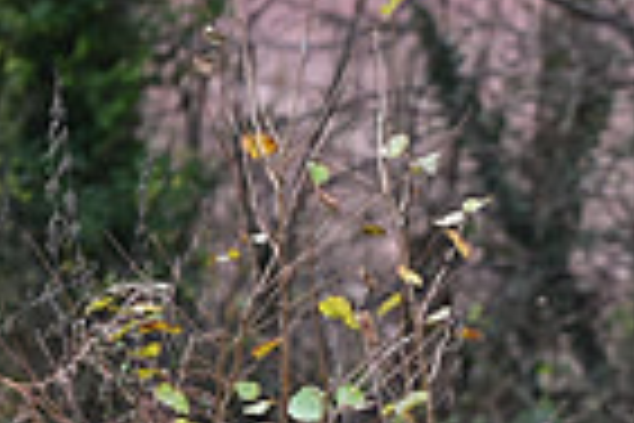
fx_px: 10161
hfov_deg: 3.5
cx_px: 1192
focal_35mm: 577
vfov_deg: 2.4
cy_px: 522
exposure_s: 1/1000
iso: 1100
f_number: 3.5
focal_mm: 140
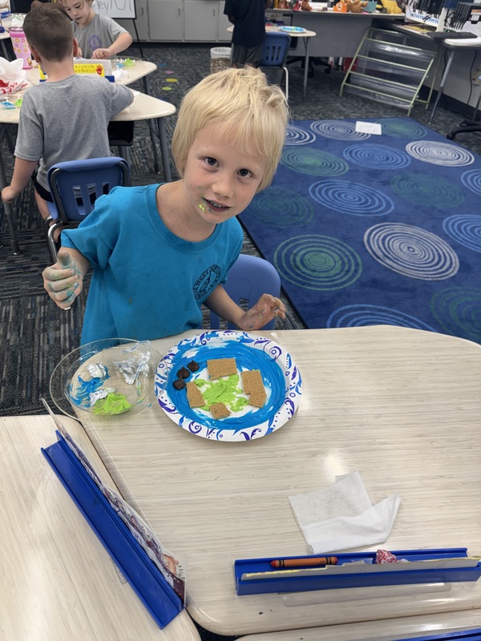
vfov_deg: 71.6
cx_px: 240
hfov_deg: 56.8
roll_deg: -3.5
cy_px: 320
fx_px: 445
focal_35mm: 24
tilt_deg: -38.7
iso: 80
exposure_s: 1/120
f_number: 1.78
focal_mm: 6.76
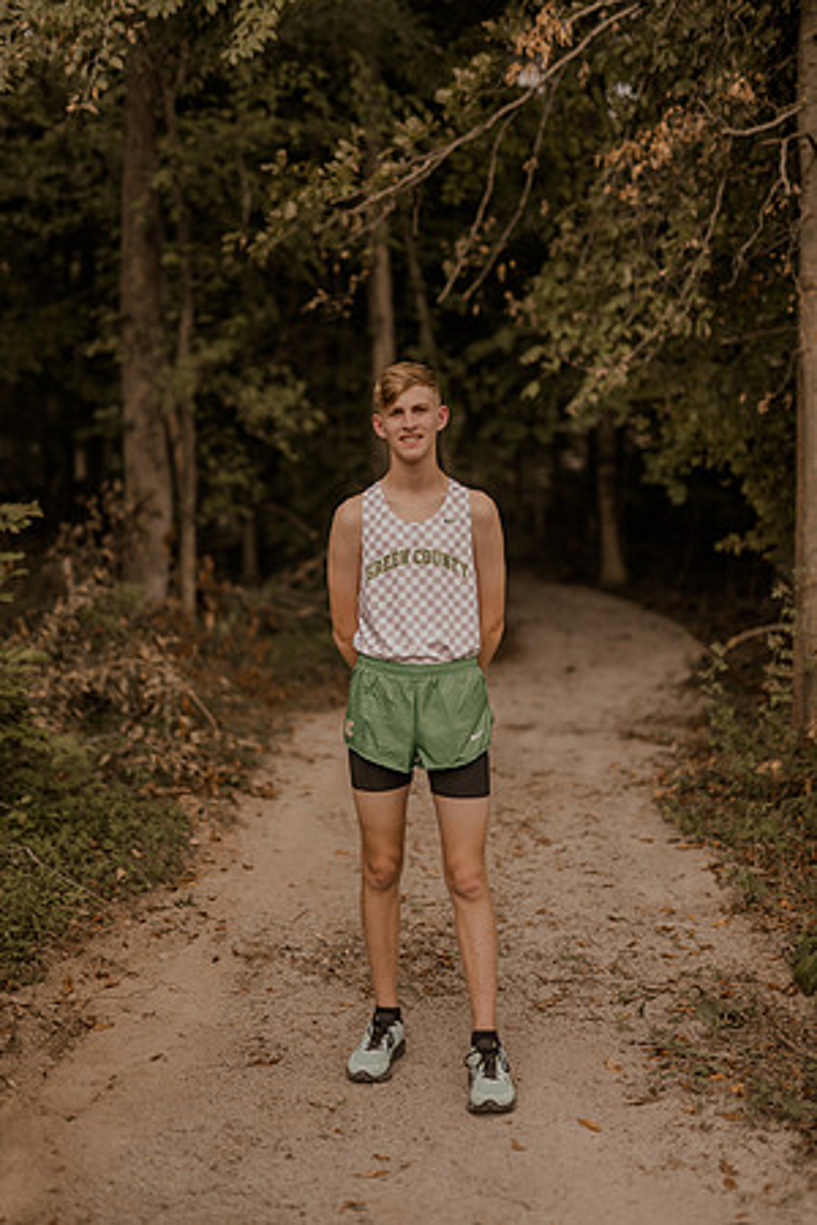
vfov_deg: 39.6
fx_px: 1702
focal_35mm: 50
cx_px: 408
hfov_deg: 27.0
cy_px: 612
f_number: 1.4
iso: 64
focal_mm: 50
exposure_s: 1/1000
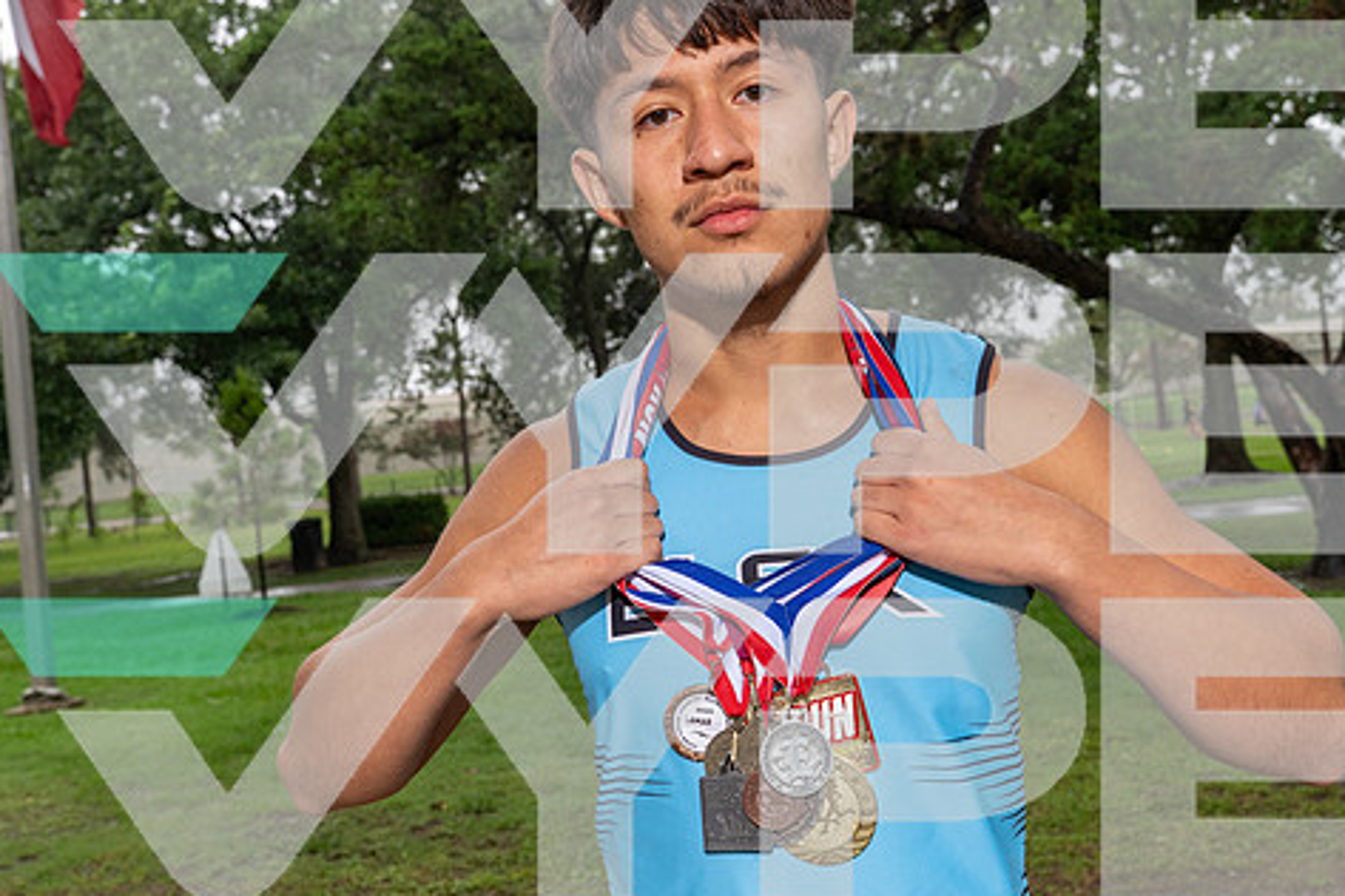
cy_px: 403
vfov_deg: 33.4
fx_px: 1494
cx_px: 679
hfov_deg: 48.5
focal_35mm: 40
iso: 500
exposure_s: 1/250
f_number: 6.3
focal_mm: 31
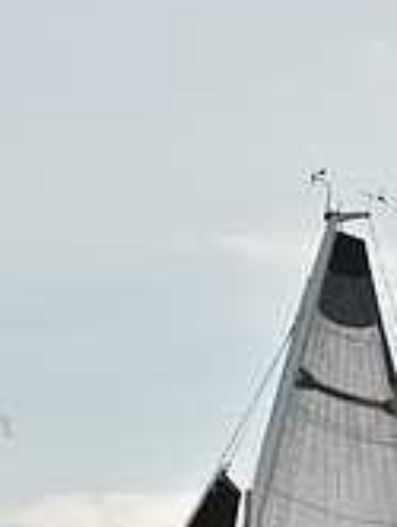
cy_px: 886
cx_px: 176
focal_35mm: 235
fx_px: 3584
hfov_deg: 6.3
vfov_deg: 8.2
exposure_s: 1/800
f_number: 10
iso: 250
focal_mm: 70
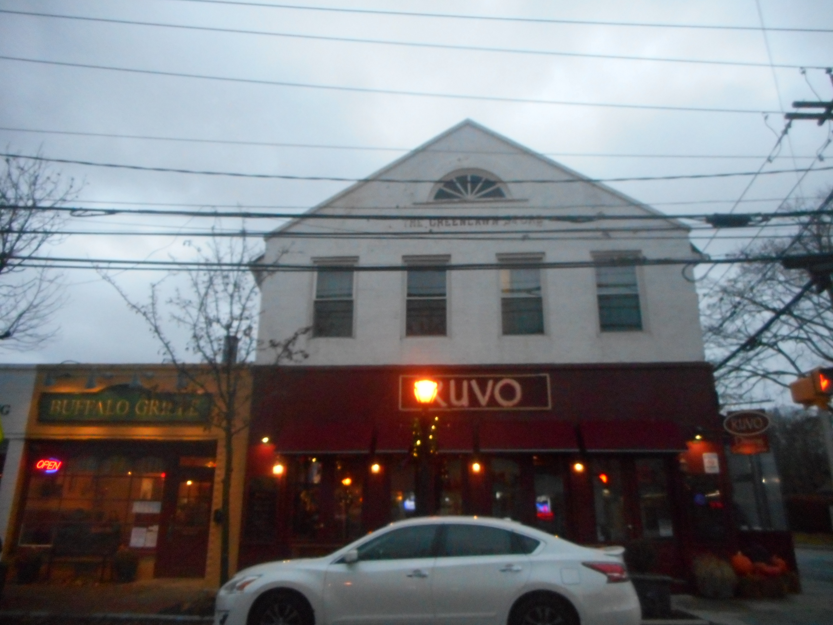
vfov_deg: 54.9
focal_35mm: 25
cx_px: 416
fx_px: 602
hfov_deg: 69.4
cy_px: 312
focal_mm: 4.5
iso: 800
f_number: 3.7
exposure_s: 1/80
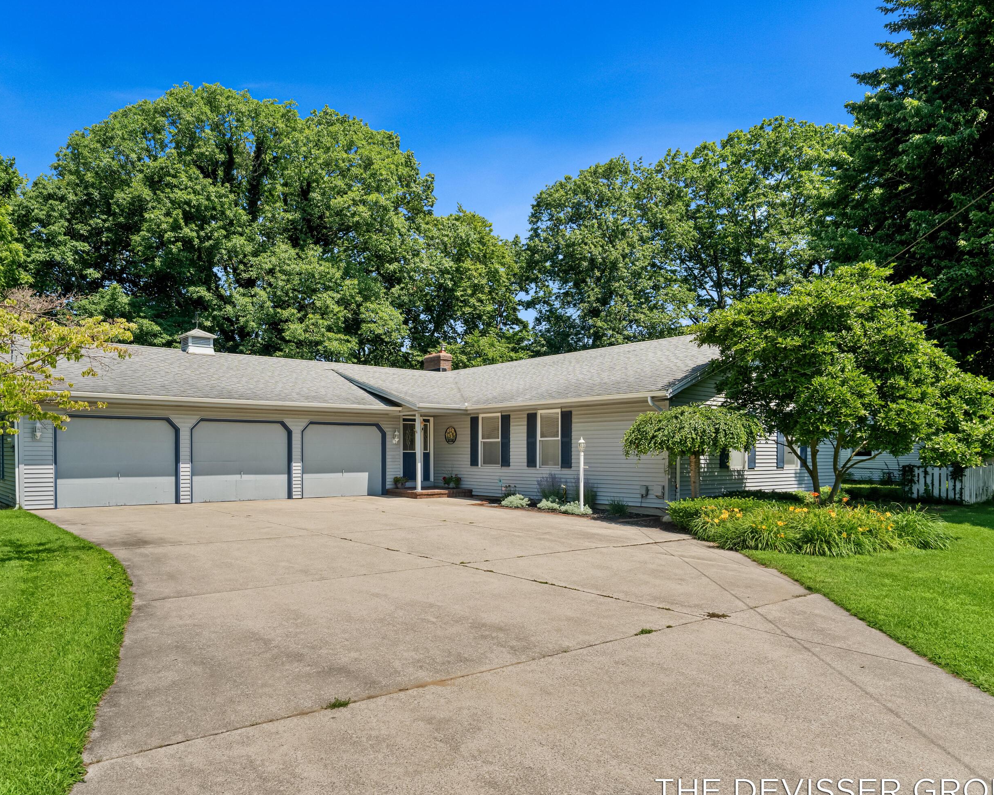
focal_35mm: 23
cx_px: 436
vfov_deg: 60.9
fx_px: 677
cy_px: 404
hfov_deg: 72.3
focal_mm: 20
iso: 250
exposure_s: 1/80
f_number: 8
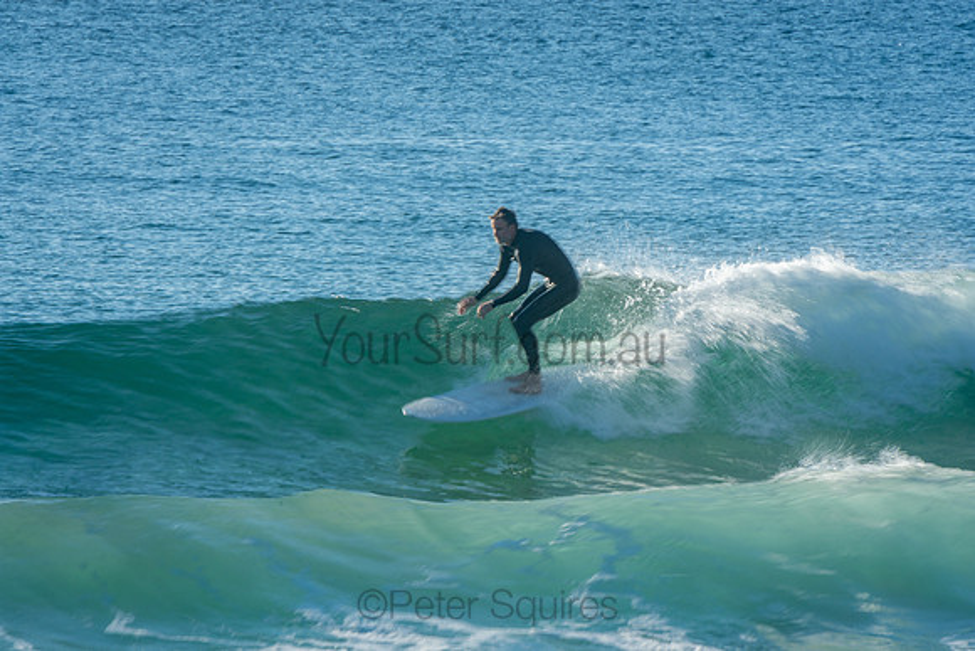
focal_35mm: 600
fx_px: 16253
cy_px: 326
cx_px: 488
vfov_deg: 2.3
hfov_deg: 3.4
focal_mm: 400
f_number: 22
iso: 100
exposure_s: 1/30
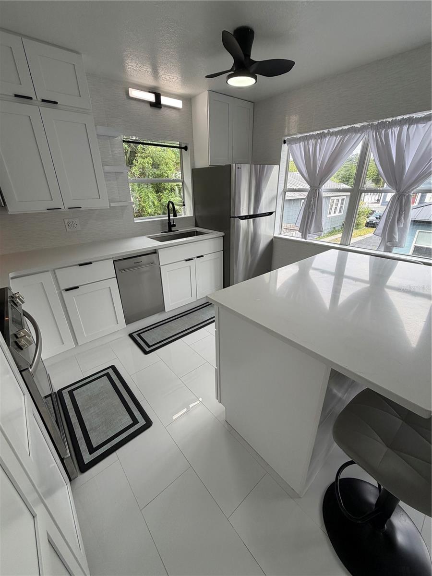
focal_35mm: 14
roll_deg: +1.1
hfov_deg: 85.7
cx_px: 216
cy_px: 288
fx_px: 233
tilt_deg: -23.2
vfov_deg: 102.1
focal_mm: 2.22
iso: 64
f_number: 2.2
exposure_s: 1/192
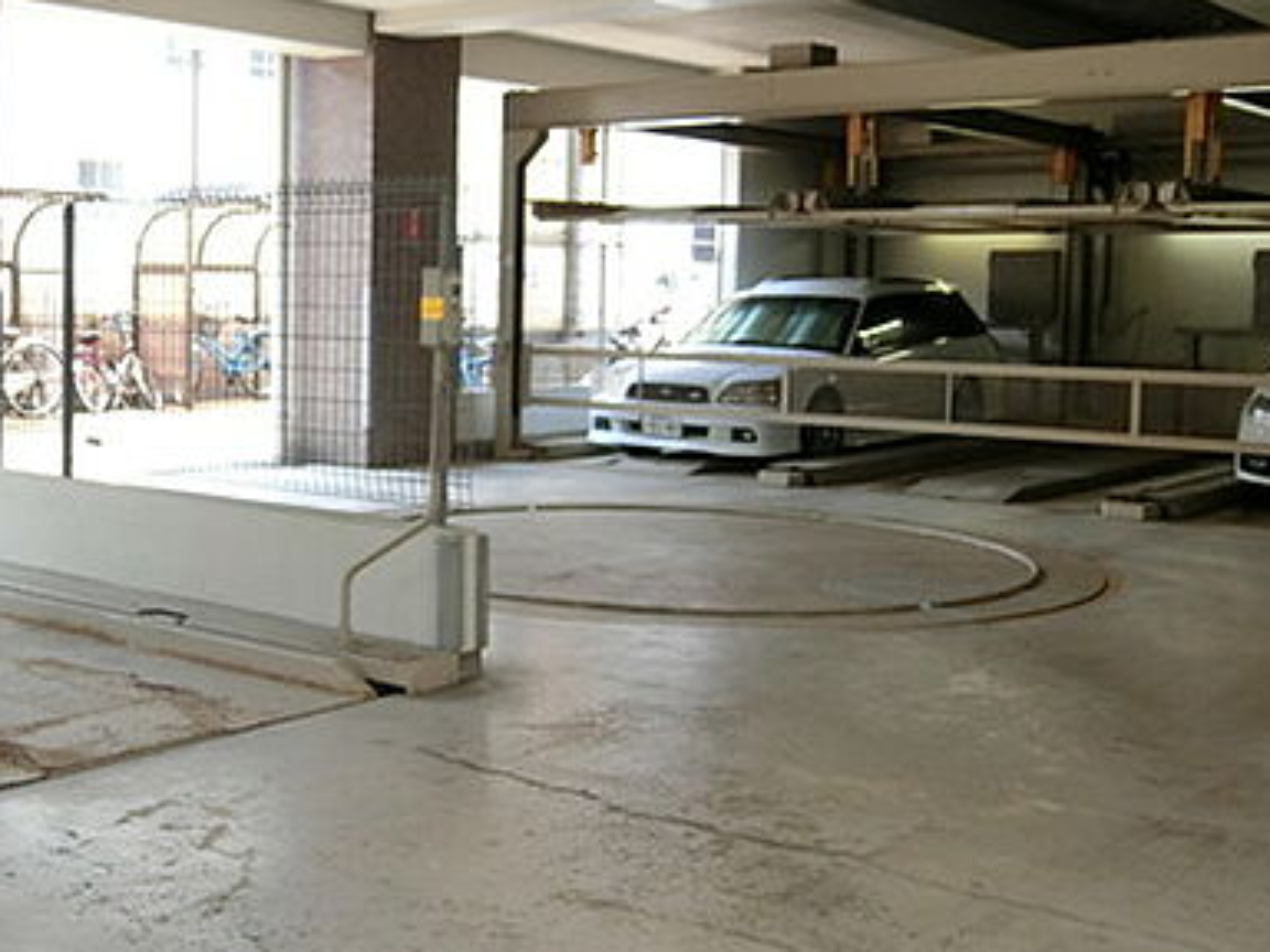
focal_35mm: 50
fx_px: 1834
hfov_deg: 37.4
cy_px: 393
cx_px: 337
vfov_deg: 29.1
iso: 250
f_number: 3.3
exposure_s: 1/125
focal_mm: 6.4
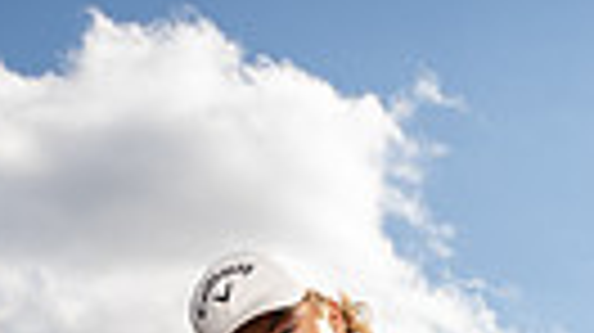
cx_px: 284
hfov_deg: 20.0
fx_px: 1684
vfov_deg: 9.3
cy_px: 954
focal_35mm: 107
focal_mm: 30
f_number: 8
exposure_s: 1/250
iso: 80
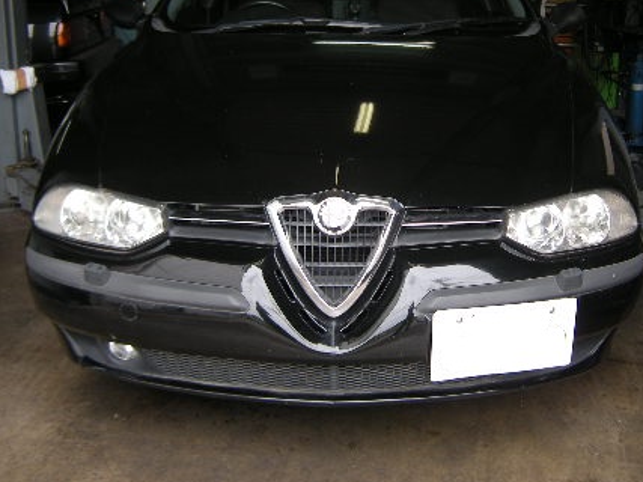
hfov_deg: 44.7
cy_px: 155
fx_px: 780
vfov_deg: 34.0
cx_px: 360
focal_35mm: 42
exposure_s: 1/96.2
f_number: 2.8
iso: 64
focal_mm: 4.7
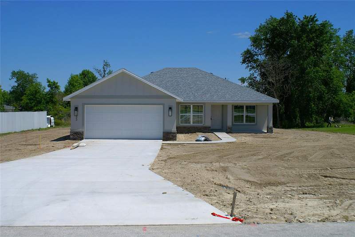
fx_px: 385
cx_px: 178
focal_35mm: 39
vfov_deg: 34.2
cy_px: 118
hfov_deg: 49.5
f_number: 5.6
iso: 100
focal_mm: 26
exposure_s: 1/800
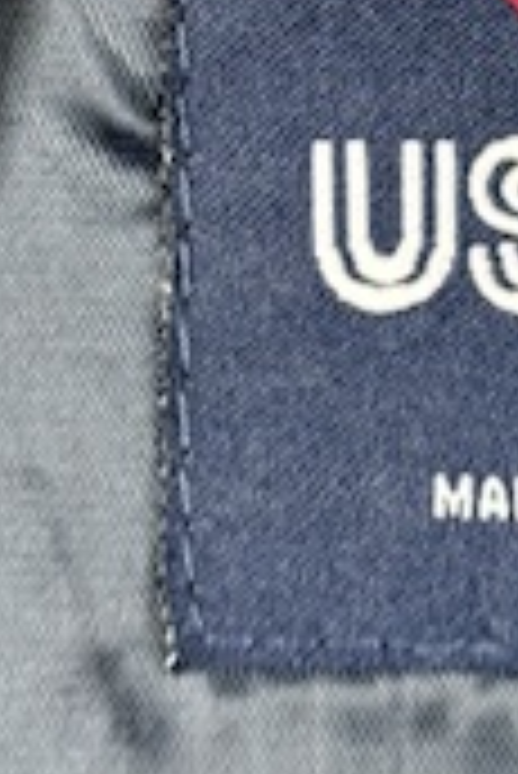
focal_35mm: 186
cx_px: 604
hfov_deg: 7.3
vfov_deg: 11.0
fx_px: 4006
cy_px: 76
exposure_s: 1/50
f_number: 1.78
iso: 80
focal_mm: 6.76
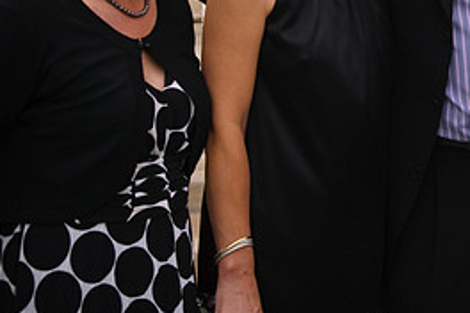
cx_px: 466
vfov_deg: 15.2
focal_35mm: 89
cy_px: 30
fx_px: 1163
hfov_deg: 22.0
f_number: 4.5
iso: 500
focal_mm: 27
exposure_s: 1/640
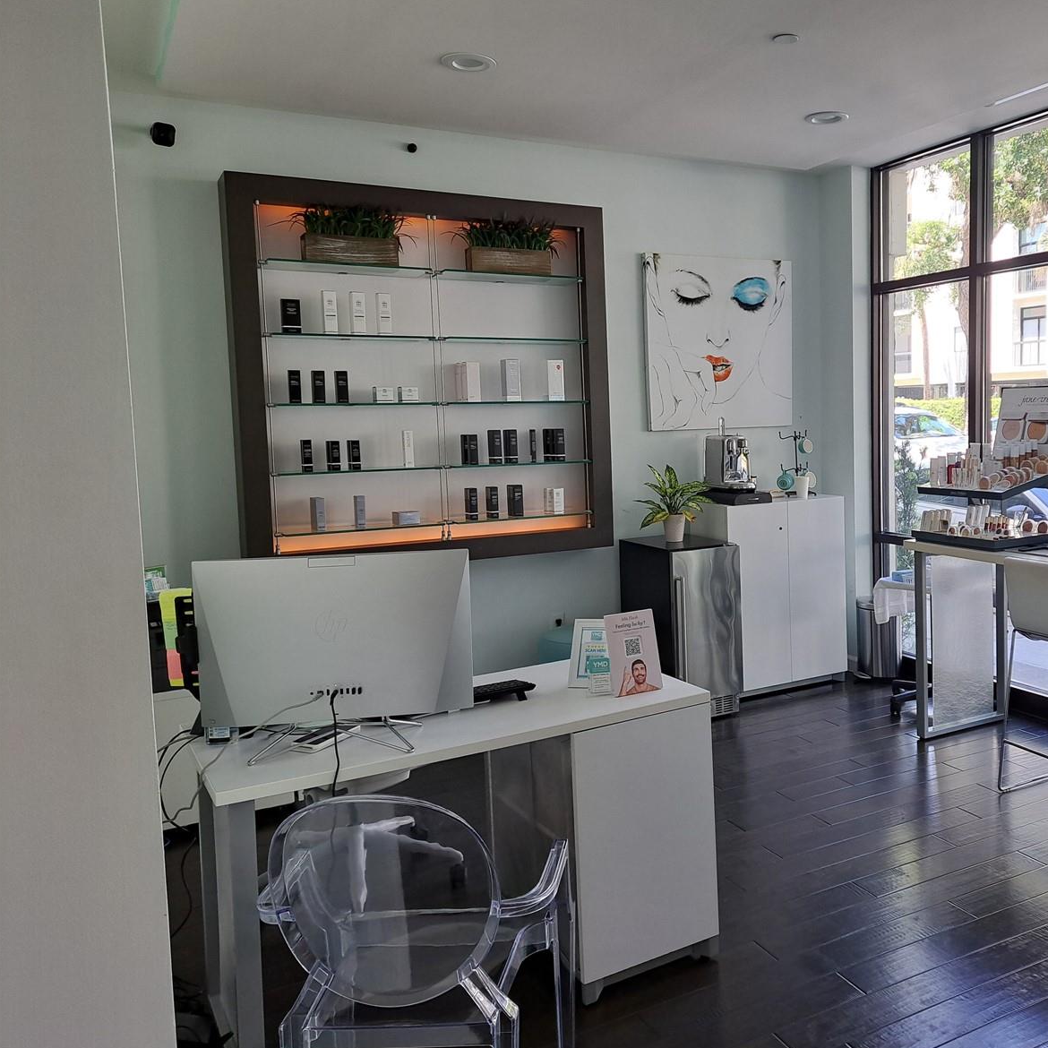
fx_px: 993
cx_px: 711
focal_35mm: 29
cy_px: 517
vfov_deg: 55.6
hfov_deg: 54.3
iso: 50
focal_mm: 5.23
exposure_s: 1/120
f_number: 1.8
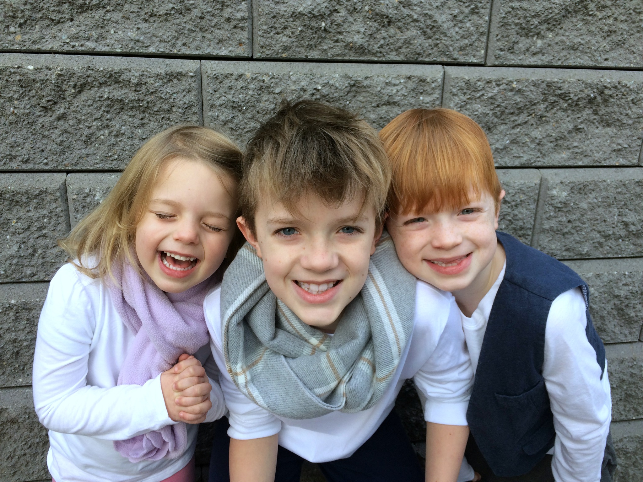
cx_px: 322
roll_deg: -0.5
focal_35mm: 29
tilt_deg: -19.1
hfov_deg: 61.7
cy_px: 241
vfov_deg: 48.2
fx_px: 539
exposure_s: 1/166
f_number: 2.2
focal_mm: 4.15
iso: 32
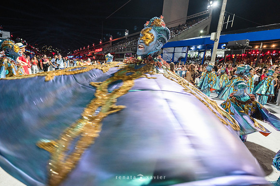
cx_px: 140
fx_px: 128
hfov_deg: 95.0
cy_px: 93
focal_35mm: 16
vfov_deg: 72.0
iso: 2200
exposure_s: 1/250
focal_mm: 16.5
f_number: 4
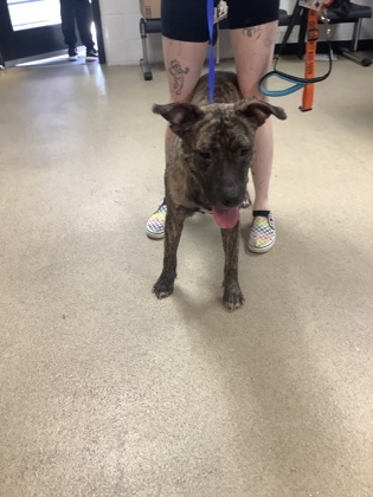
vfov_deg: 58.4
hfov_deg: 45.4
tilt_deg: -30.8
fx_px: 445
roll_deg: +1.9
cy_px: 248
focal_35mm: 31
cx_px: 186
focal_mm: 3.3
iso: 125
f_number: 2.4
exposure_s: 1/50
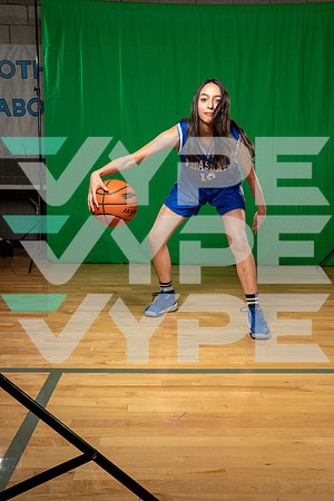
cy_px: 250
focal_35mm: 35
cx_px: 167
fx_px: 487
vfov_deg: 54.4
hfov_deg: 37.9
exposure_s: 1/250
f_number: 8
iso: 250
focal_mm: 35
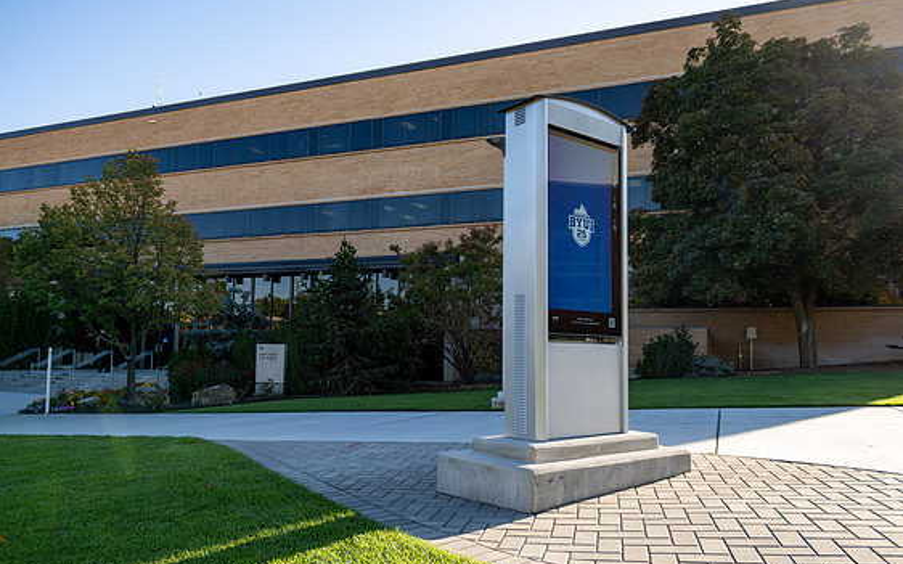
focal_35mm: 28
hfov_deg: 66.5
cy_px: 306
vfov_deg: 44.5
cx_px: 439
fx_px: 689
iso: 125
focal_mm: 26
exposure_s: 1/400
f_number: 4
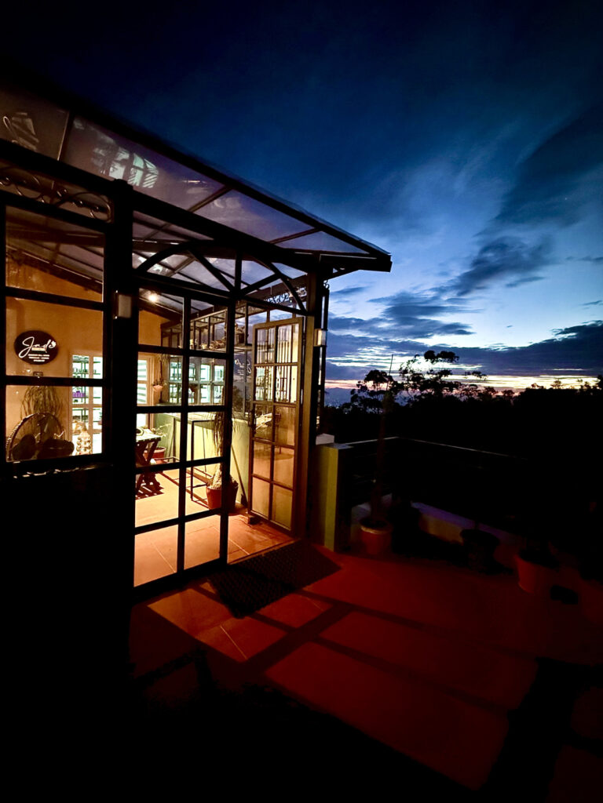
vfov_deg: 102.1
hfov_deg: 85.7
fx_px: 325
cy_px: 402
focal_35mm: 14
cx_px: 302
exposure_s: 1/25
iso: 2500
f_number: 2.2
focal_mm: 2.2
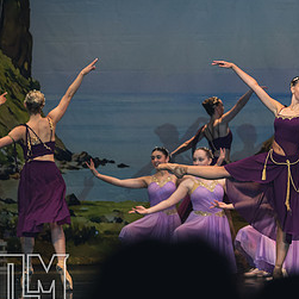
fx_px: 3166
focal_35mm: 324
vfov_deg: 5.4
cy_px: 143
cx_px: 286
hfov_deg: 5.4
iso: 640
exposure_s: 1/500
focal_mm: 110
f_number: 2.8
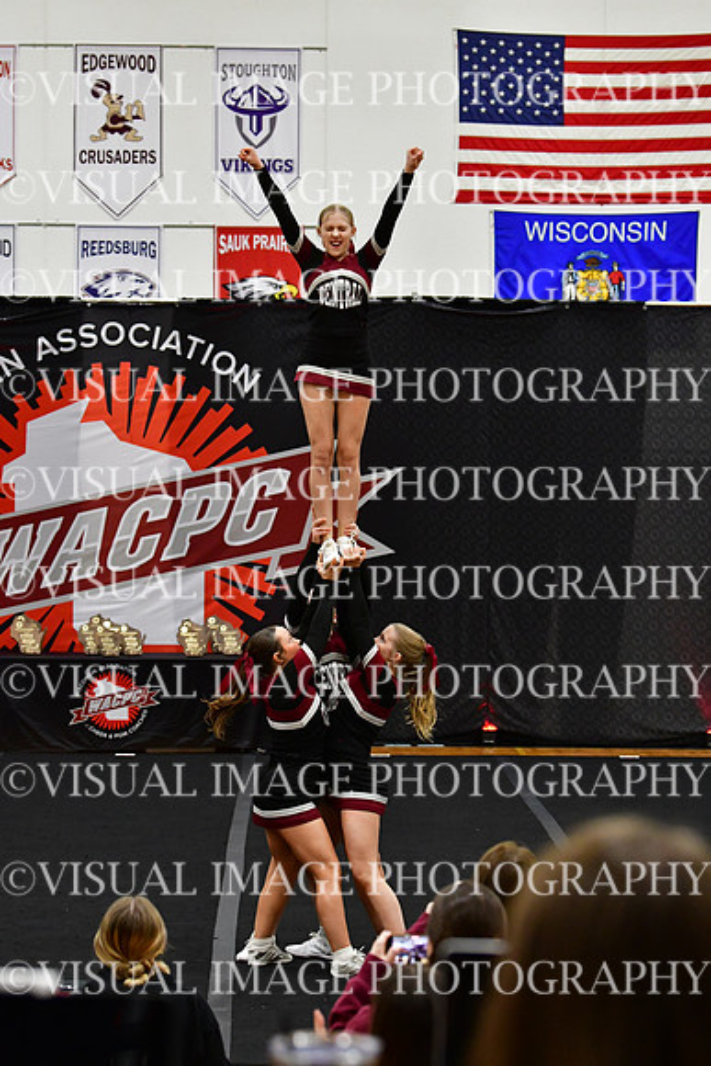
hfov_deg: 12.2
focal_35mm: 112
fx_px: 3316
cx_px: 356
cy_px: 533
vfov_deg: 18.3
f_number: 4
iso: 4000
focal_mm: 75
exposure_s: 1/500
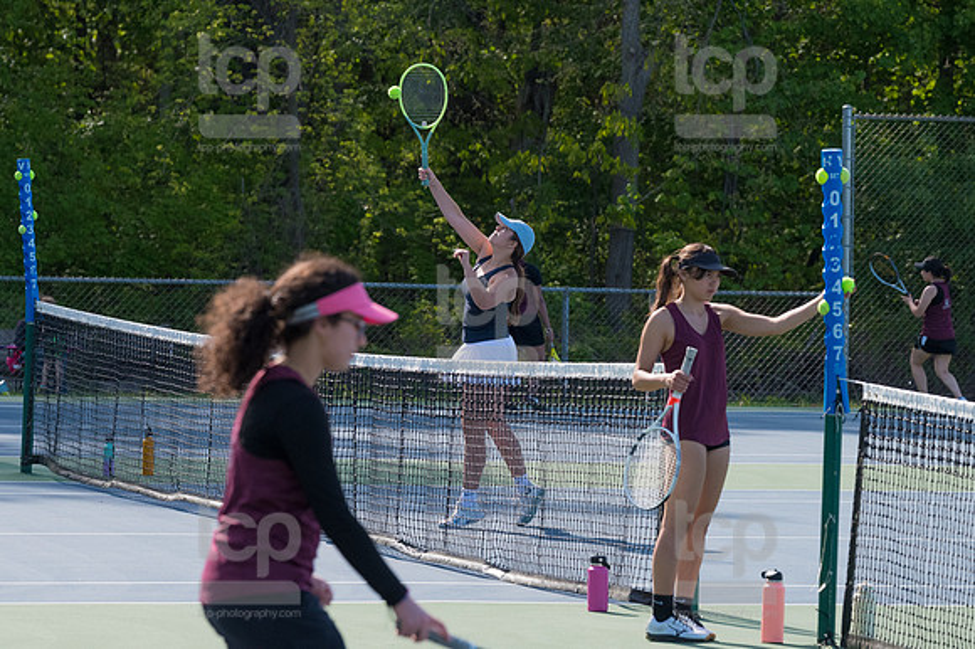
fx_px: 5468
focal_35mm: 202
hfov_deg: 10.2
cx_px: 488
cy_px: 324
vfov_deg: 6.8
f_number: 5.6
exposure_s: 1/2000
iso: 1000
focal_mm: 135
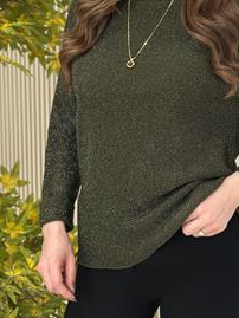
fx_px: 874
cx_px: 109
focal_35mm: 95
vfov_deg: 20.6
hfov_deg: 15.6
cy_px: 107
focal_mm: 6.86
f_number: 1.78
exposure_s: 1/150
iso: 100
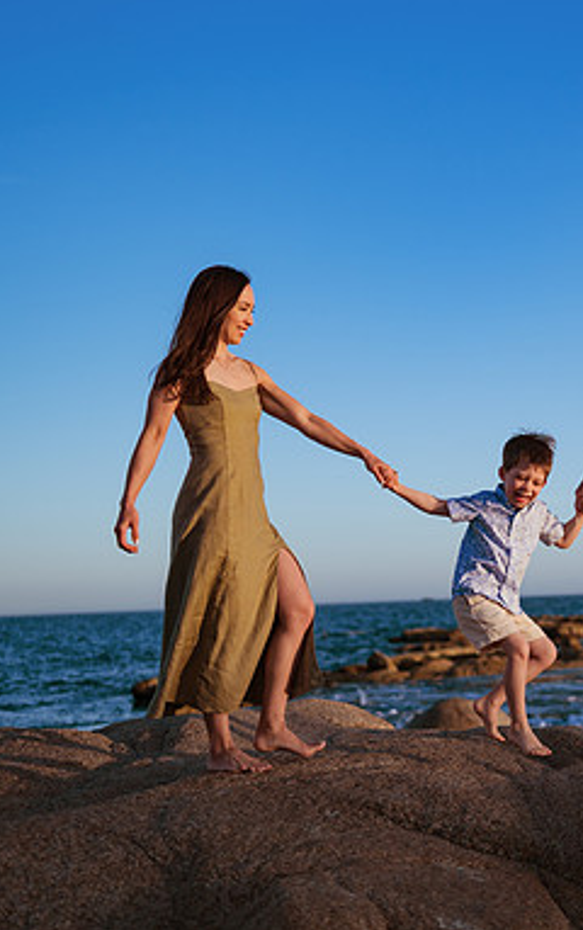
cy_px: 463
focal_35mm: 54
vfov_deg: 37.5
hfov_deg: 23.0
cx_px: 588
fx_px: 1370
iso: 100
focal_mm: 35
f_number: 1.8
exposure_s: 1/3200
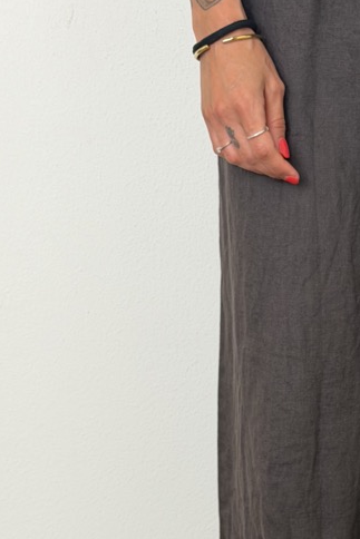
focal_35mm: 110
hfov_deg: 12.2
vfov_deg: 18.6
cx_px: 427
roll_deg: +2.7
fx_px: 1649
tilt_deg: -12.4
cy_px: 334
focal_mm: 6.76
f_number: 1.78
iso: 50
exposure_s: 1/195
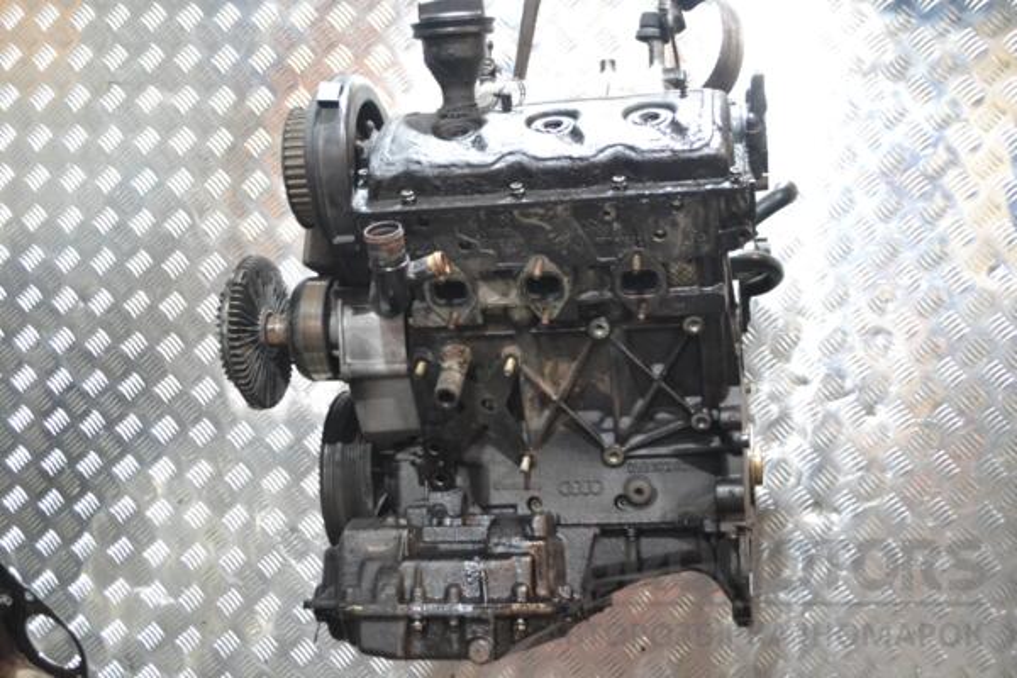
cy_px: 339
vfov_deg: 29.9
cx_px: 508
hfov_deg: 43.6
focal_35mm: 45
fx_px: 1271
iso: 3200
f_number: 4.5
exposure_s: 1/15
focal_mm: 30
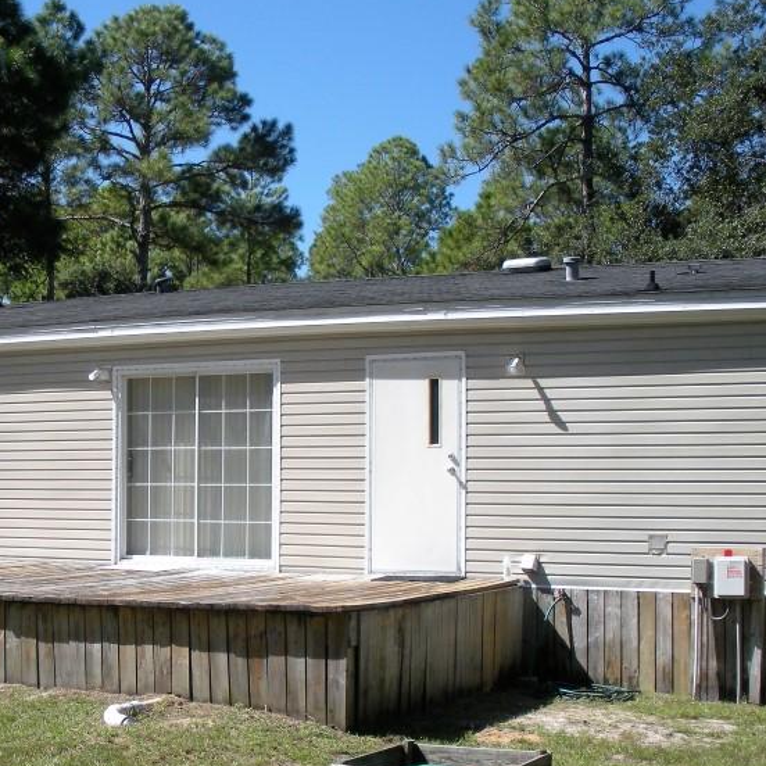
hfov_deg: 28.9
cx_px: 255
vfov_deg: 29.0
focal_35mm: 59
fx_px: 1477
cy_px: 470
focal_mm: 6.3
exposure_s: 1/530
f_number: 3.5
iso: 64
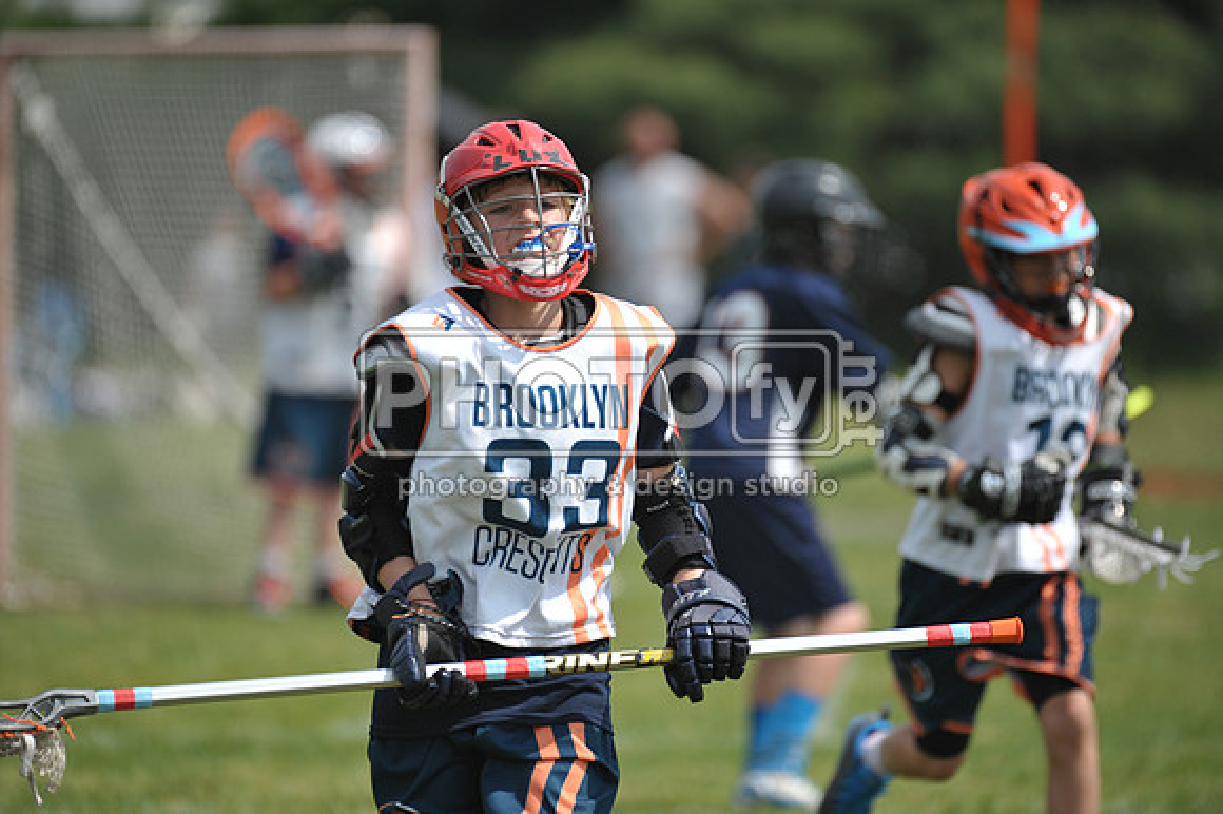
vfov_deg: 3.4
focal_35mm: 400
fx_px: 13581
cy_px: 407
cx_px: 612
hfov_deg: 5.2
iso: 640
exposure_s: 1/4000
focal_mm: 400
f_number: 4
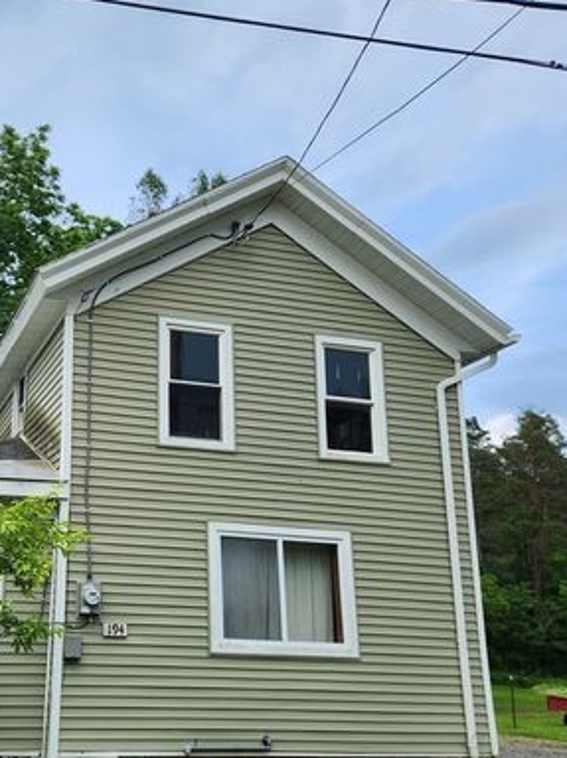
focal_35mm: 40
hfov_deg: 34.4
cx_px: 85
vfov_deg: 46.5
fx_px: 876
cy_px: 465
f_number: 1.8
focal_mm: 5.4
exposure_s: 1/603
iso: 20
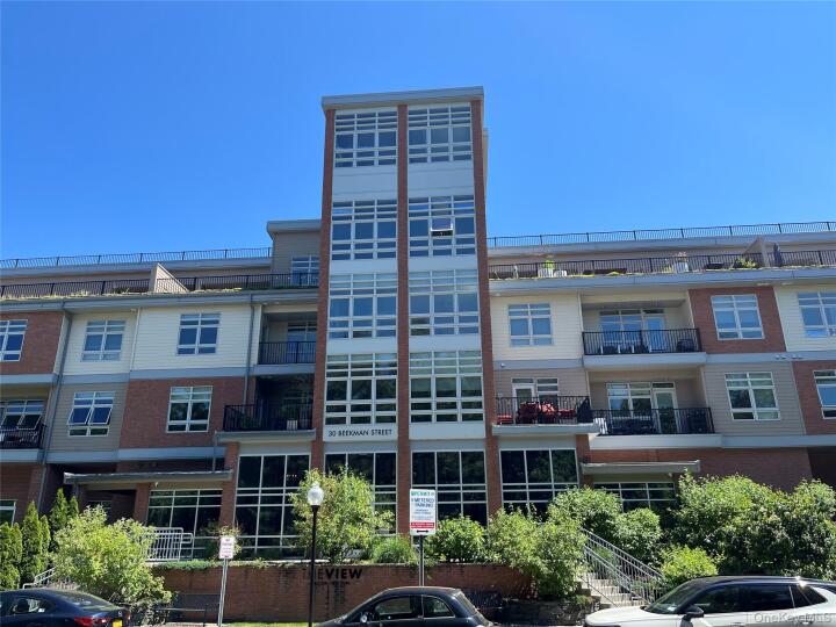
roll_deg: +0.0
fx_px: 628
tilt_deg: +19.9
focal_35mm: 26
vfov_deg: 53.1
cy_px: 314
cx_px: 418
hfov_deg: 67.3
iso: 50
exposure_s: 1/1695
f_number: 1.6
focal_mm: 5.1
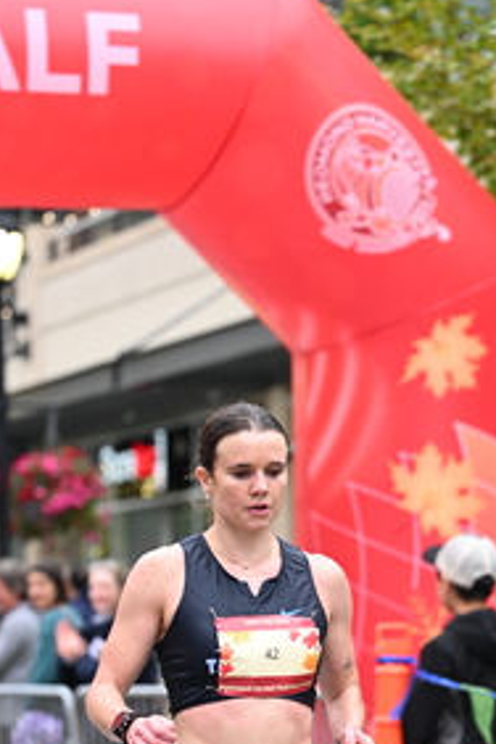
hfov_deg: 8.8
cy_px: 623
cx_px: 331
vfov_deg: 13.1
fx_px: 3224
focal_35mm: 156
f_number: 2.8
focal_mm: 80
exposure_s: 1/1000
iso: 1600
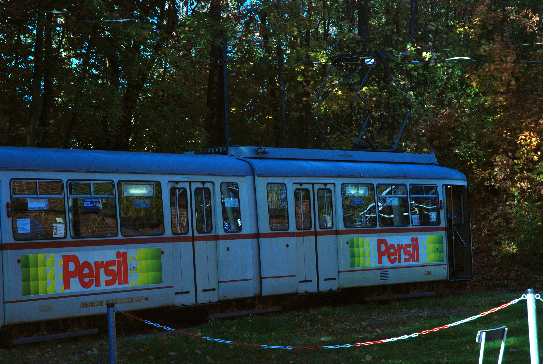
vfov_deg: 13.1
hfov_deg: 19.4
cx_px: 272
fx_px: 1586
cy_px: 182
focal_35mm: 105
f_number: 13
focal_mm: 70
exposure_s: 1/250
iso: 250
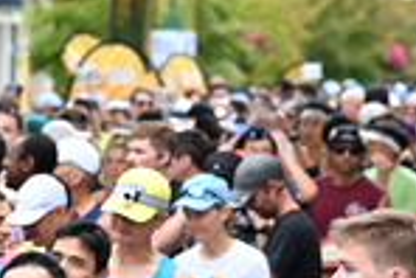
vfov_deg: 3.4
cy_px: 145
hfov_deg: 5.0
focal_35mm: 408
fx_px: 4719
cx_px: 65
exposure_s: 1/320
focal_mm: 110
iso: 1600
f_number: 4
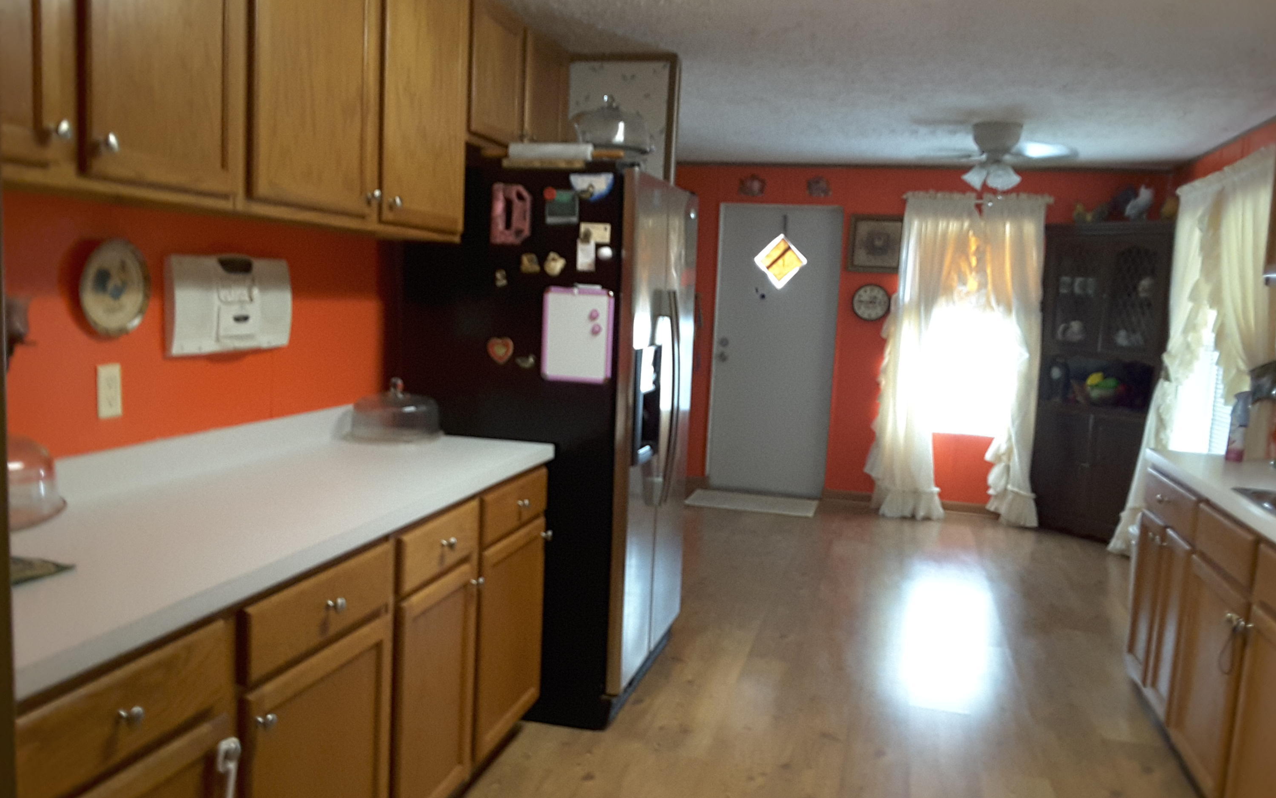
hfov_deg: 58.1
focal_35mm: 33
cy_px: 412
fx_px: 1148
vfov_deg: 38.3
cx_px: 640
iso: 250
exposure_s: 1/15
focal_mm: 2.9
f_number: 1.9
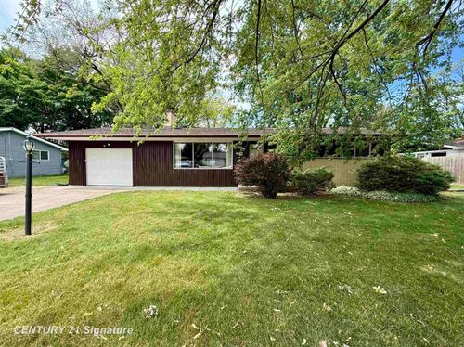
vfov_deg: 85.6
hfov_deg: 102.1
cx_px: 232
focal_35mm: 14
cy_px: 174
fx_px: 187
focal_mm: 2.22
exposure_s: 1/602
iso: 64
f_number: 2.2
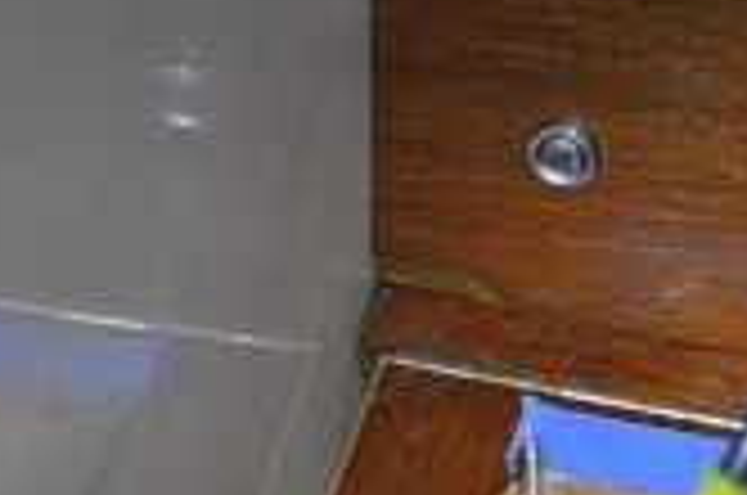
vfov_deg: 4.8
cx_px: 513
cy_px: 482
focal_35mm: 285
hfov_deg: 7.2
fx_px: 5908
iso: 400
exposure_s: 1/60
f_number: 5.3
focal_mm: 75
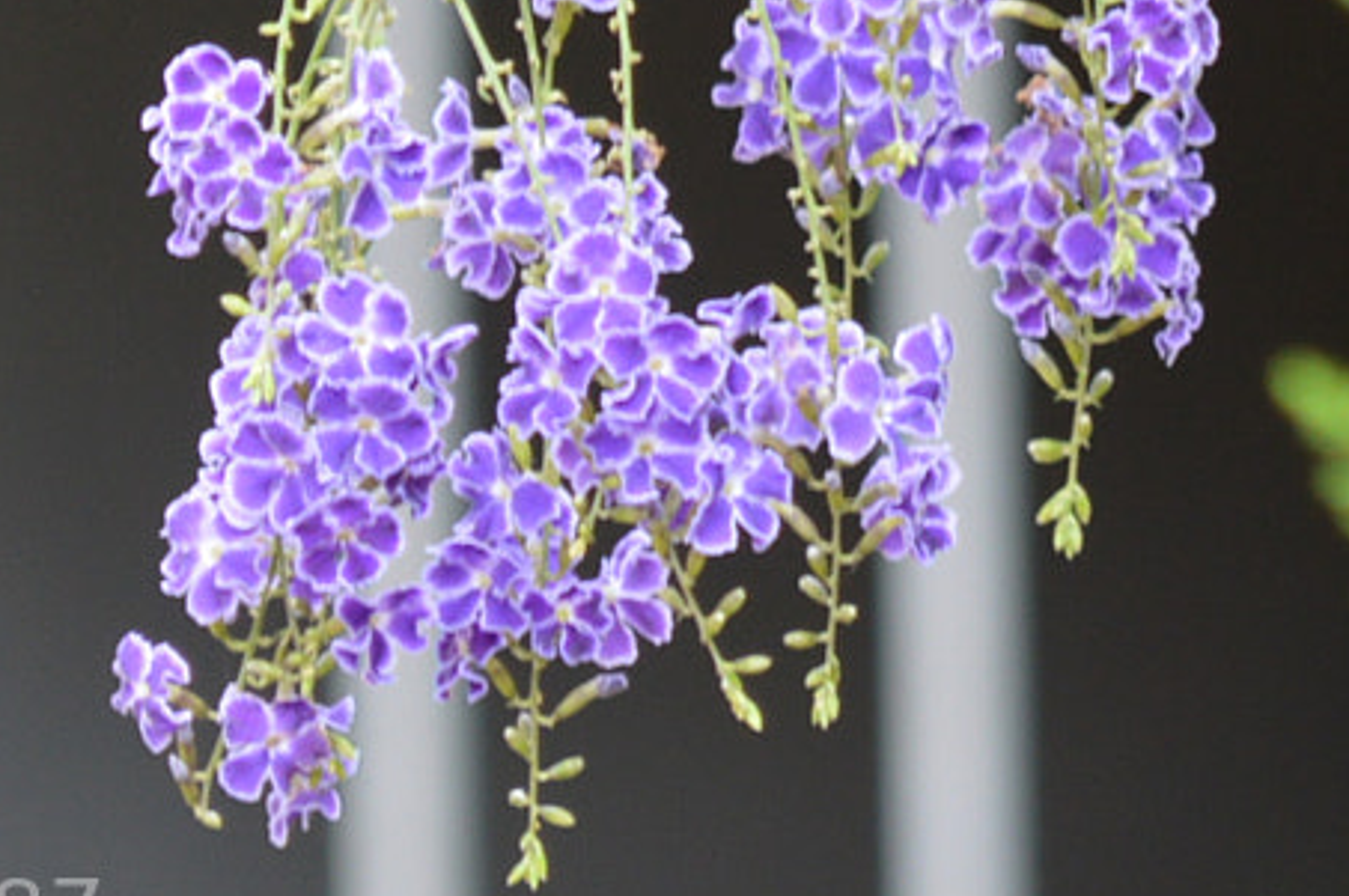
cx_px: 926
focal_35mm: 1590
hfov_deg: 1.3
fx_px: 59516
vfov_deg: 0.9
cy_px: -438
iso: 400
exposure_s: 1/80
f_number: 8
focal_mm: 300
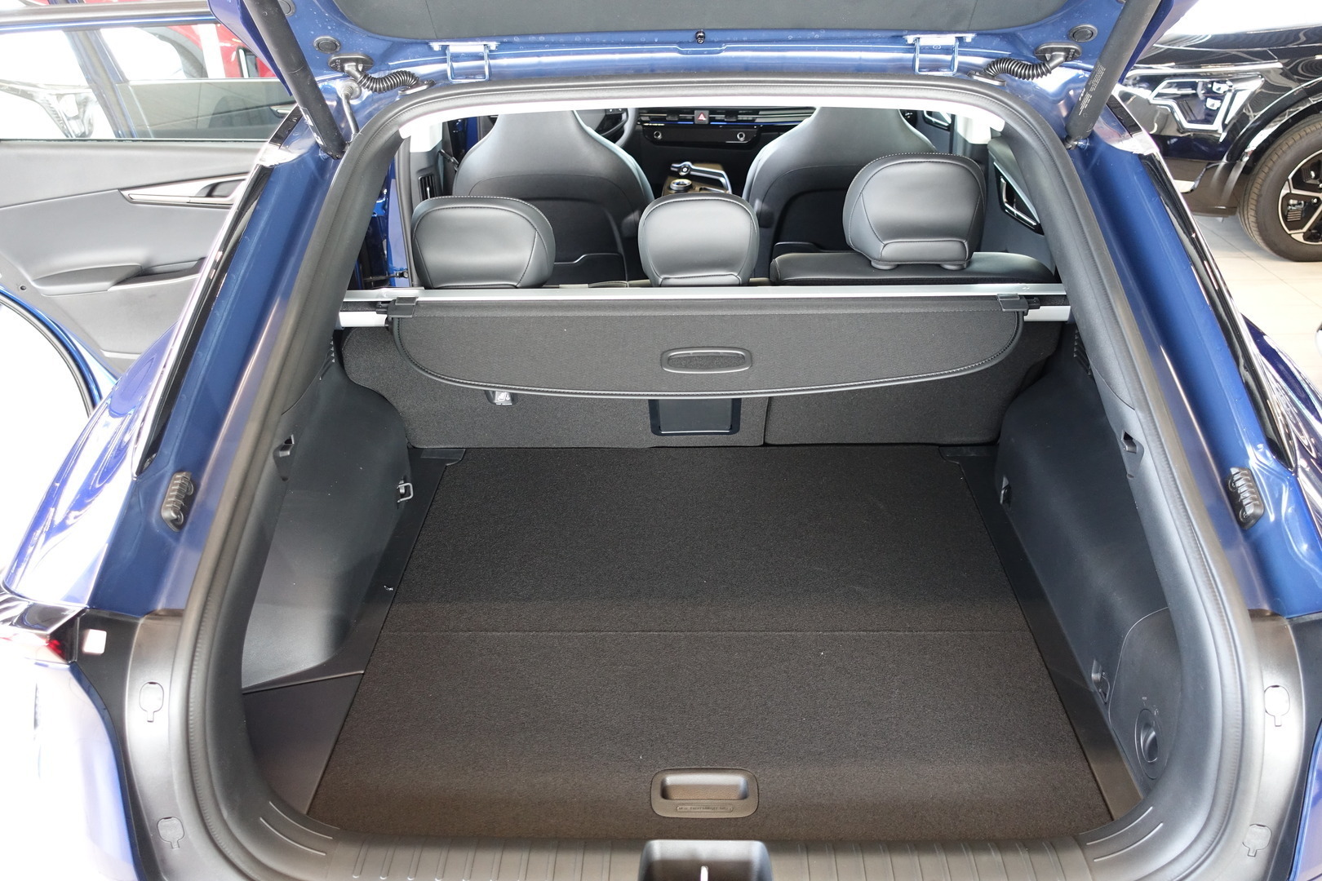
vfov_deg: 45.0
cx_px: 661
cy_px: 440
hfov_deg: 63.7
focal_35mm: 29
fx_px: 1065
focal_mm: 10.81
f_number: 2.5
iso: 500
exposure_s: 1/40
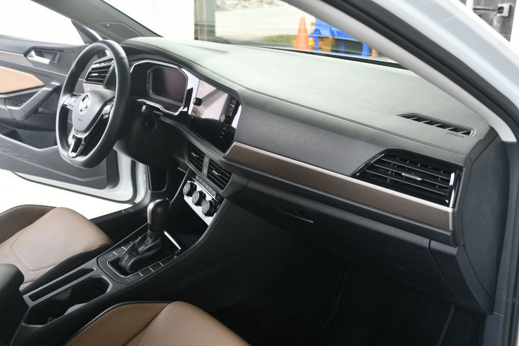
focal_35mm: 39
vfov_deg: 34.2
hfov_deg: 49.6
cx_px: 260
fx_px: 562
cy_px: 173
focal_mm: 26
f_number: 4
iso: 100
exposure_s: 1/160
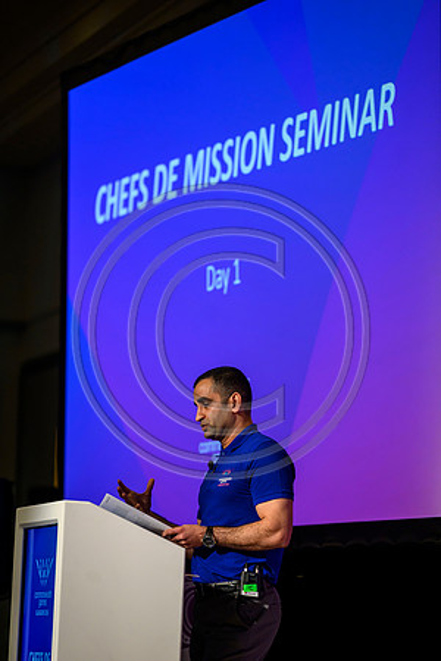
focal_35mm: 160
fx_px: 2940
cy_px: 330
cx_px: 220
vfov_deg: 12.8
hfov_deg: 8.6
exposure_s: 1/500
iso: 1600
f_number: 2.8
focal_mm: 160
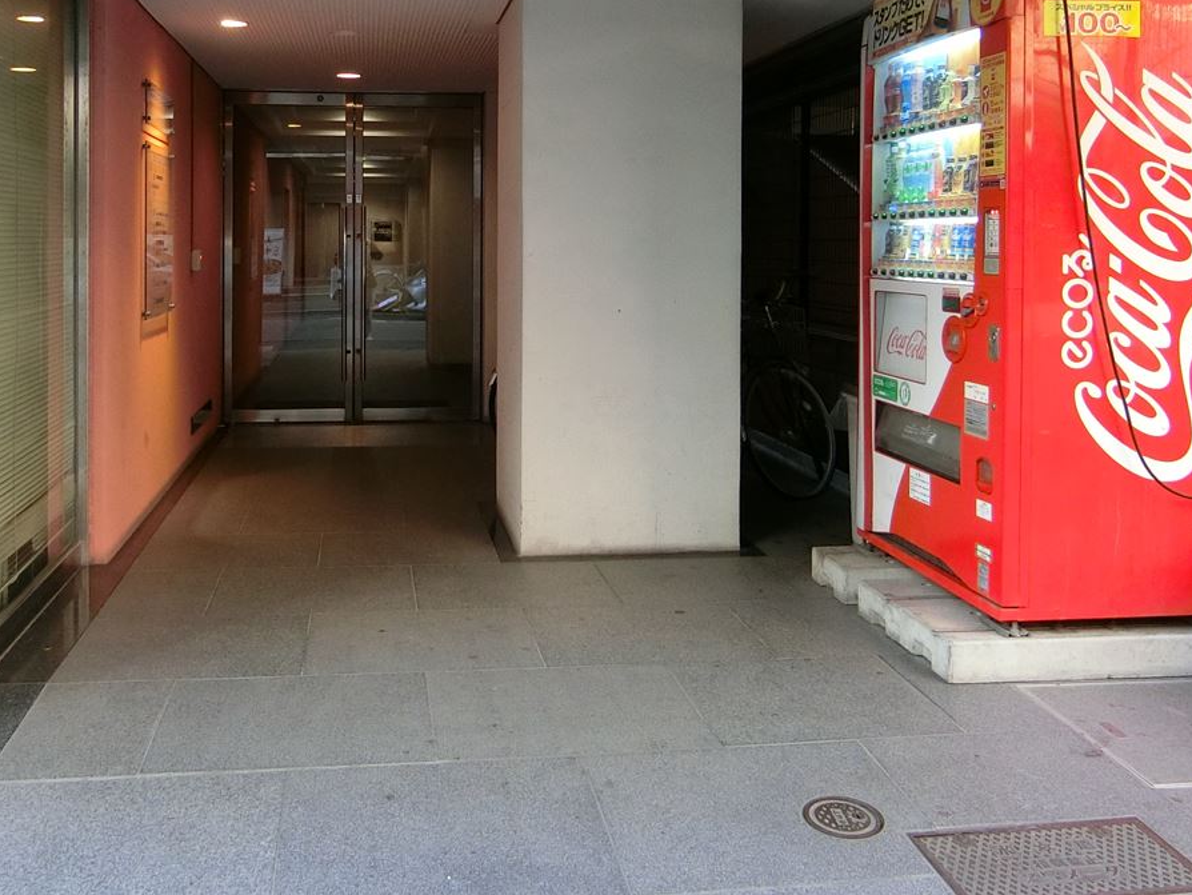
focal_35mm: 34
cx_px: 505
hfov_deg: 53.7
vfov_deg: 41.0
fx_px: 1171
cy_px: 267
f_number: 2.7
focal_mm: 4.06
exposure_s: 1/125
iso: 250
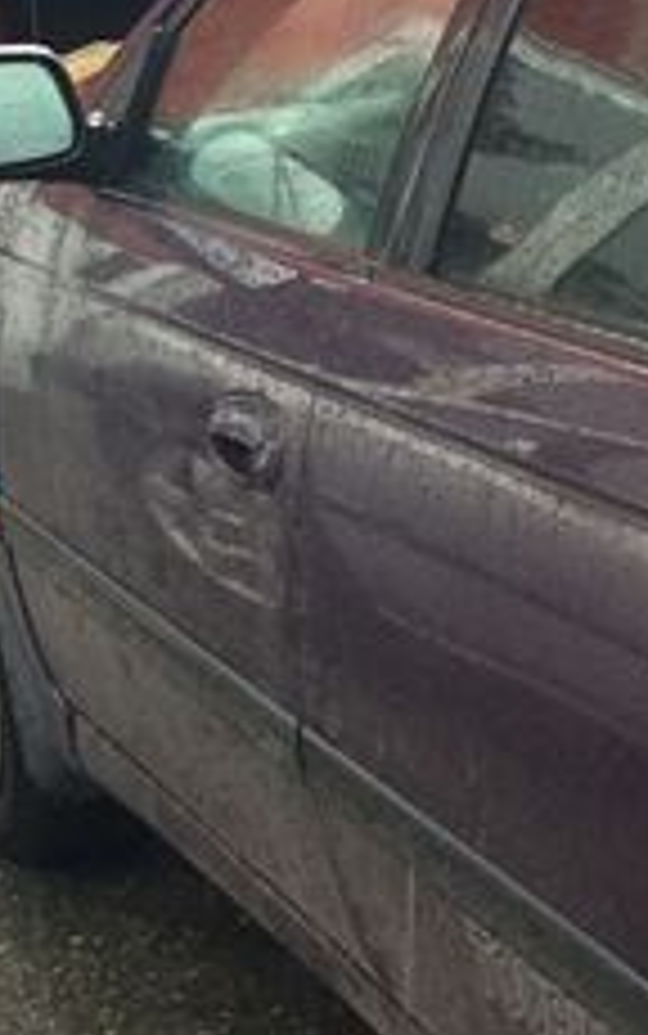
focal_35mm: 107
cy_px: 878
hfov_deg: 11.2
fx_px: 3020
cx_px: 1242
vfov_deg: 19.2
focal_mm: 4.15
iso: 40
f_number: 2.2
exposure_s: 1/120
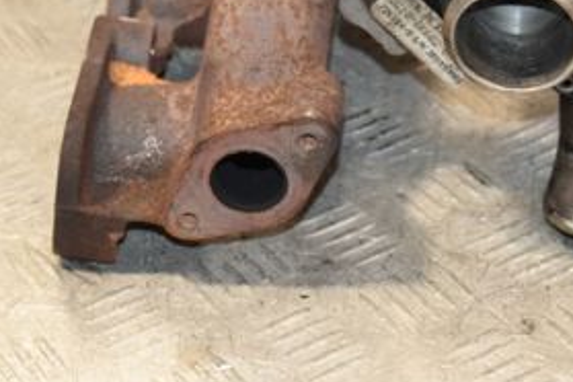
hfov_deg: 11.9
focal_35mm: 172
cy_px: -16
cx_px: 327
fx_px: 2737
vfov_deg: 7.9
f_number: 5.6
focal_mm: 50
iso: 1600
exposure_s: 1/200
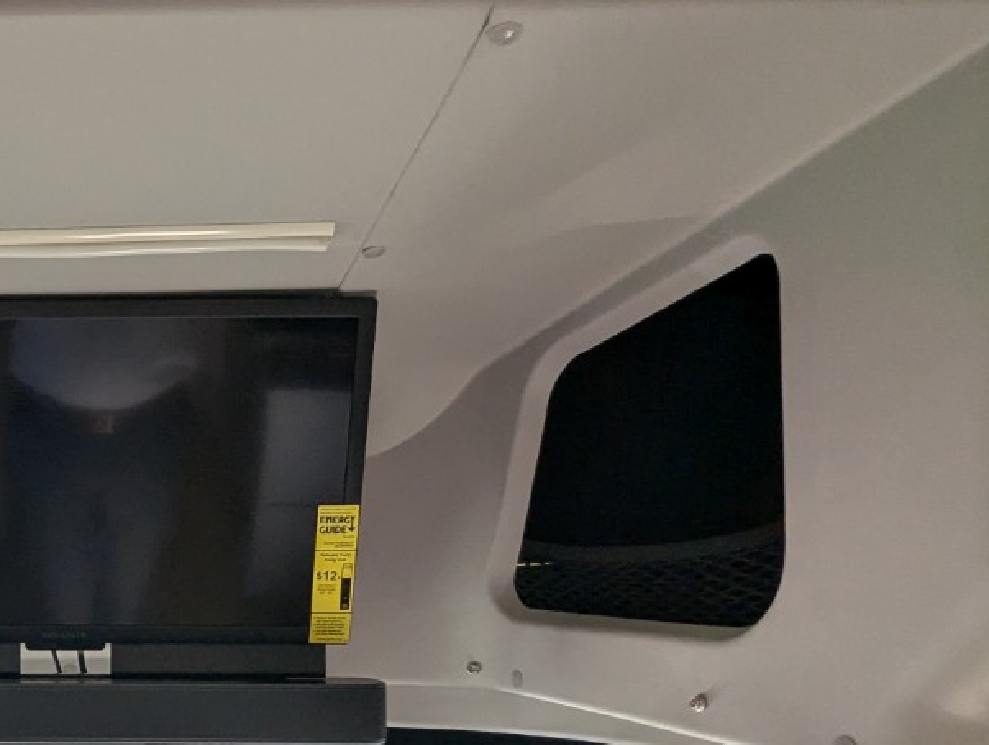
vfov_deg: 37.9
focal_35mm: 37
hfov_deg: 44.4
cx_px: 53
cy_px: 543
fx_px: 1059
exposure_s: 1/189
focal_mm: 2.35
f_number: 2.2
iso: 51
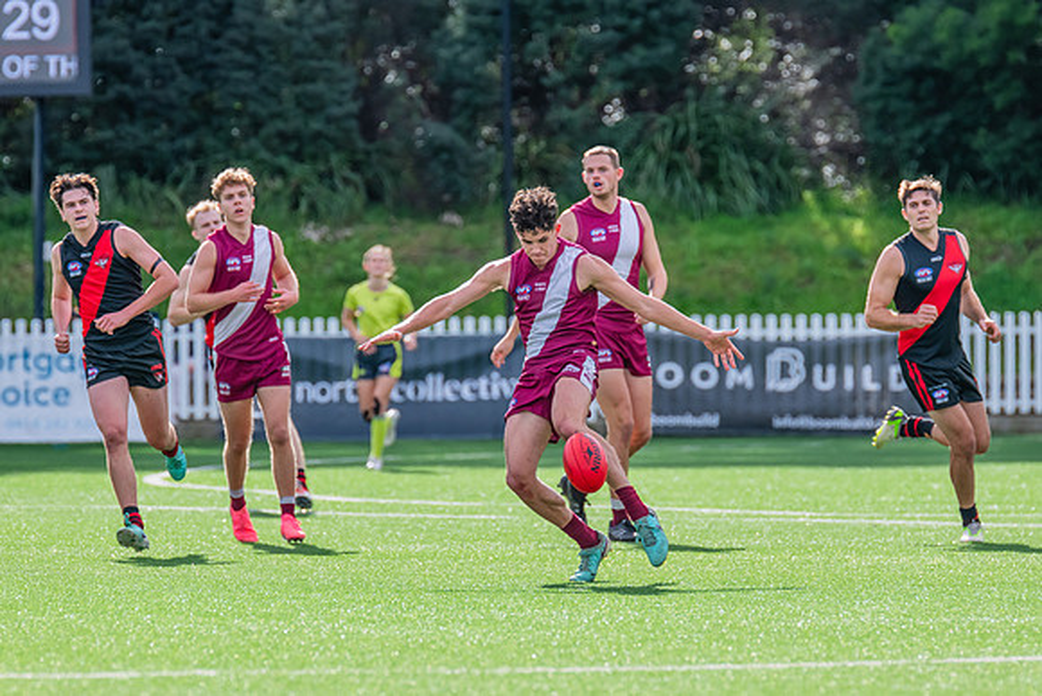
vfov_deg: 2.8
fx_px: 14296
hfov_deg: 4.2
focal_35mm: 494
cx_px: 529
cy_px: 317
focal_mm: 420
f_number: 7.1
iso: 800
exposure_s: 1/1250
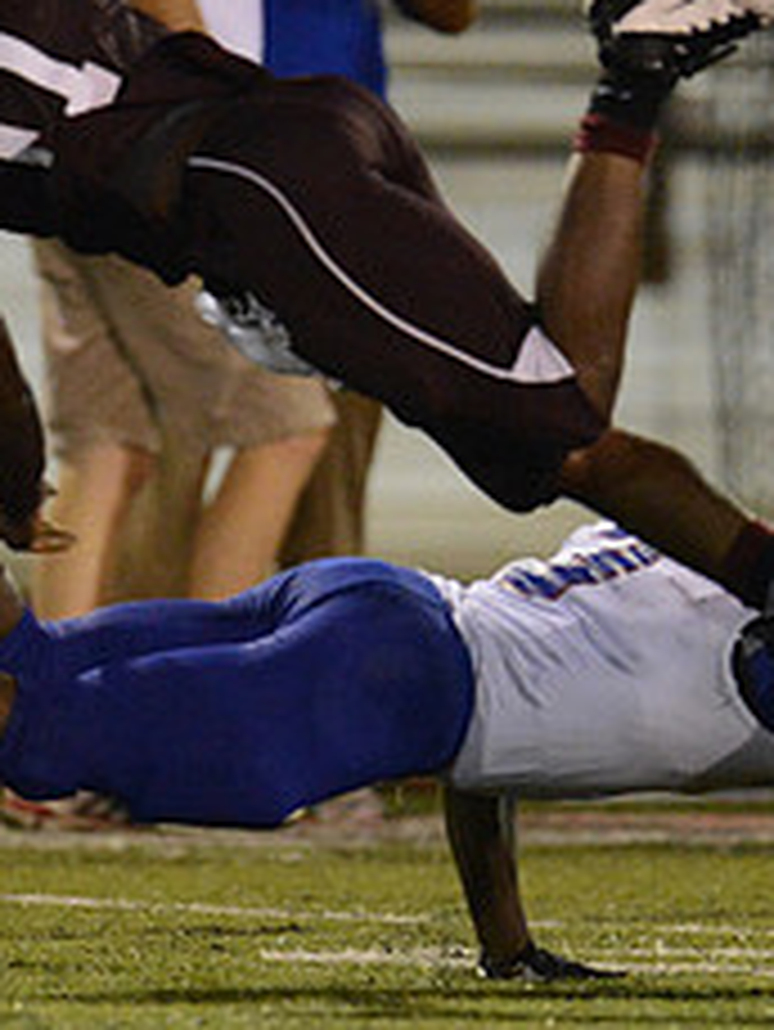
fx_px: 29040
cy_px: 362
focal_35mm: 975
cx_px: 176
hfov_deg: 1.5
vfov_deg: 2.0
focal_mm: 400
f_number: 2.8
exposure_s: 1/800
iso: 8000
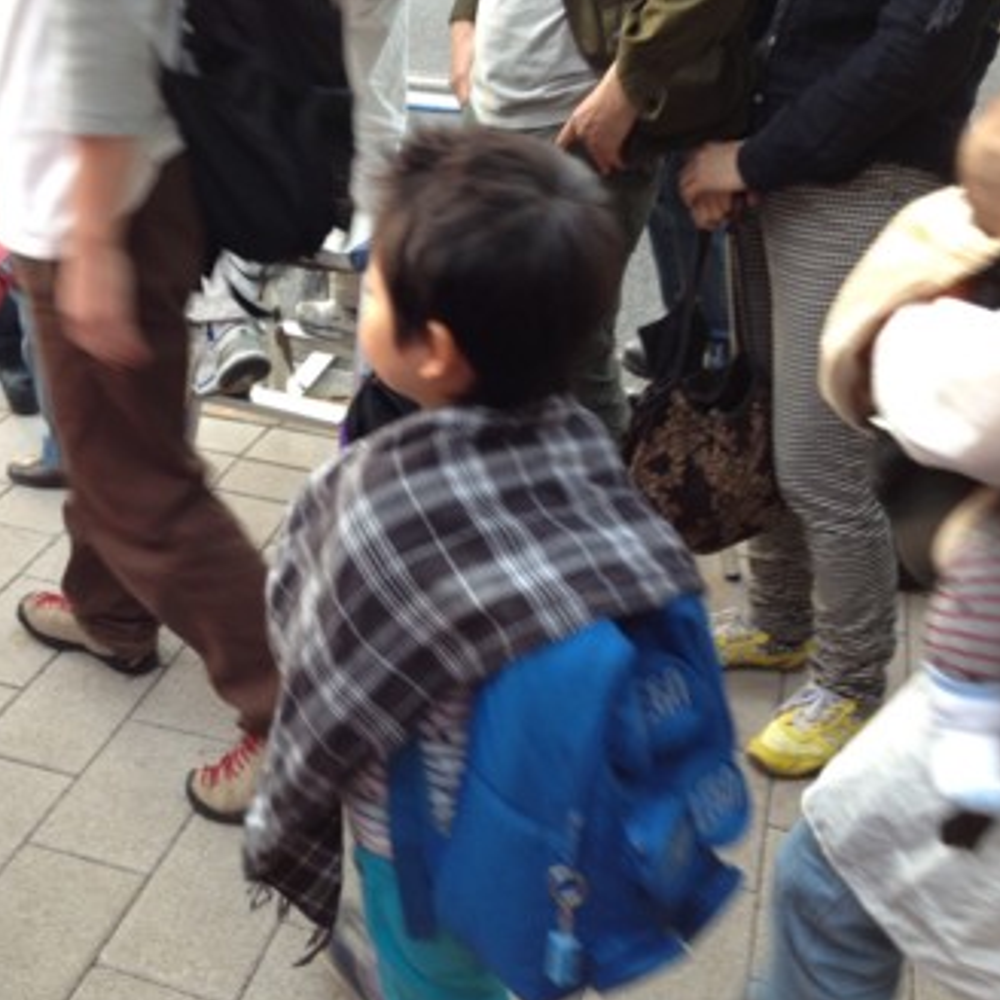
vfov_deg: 41.9
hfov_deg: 41.5
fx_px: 1307
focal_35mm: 40
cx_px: 357
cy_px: 503
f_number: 2.4
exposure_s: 1/24
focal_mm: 4.13
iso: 50
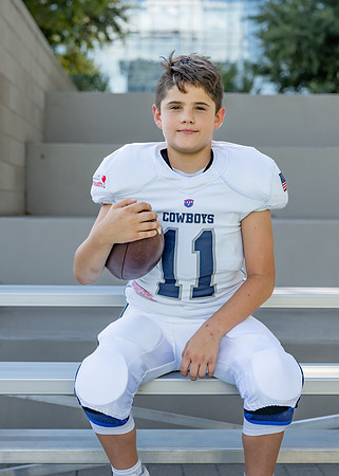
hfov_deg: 18.5
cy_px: 246
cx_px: 196
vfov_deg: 25.7
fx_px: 1043
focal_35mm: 77
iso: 100
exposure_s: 1/500
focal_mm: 50
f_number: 2.8
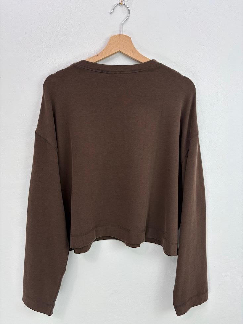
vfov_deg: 67.3
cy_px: 162
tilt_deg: -7.3
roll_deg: -1.2
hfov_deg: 53.1
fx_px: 243
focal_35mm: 26
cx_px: 122
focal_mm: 5.96
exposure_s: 1/100
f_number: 1.6
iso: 64
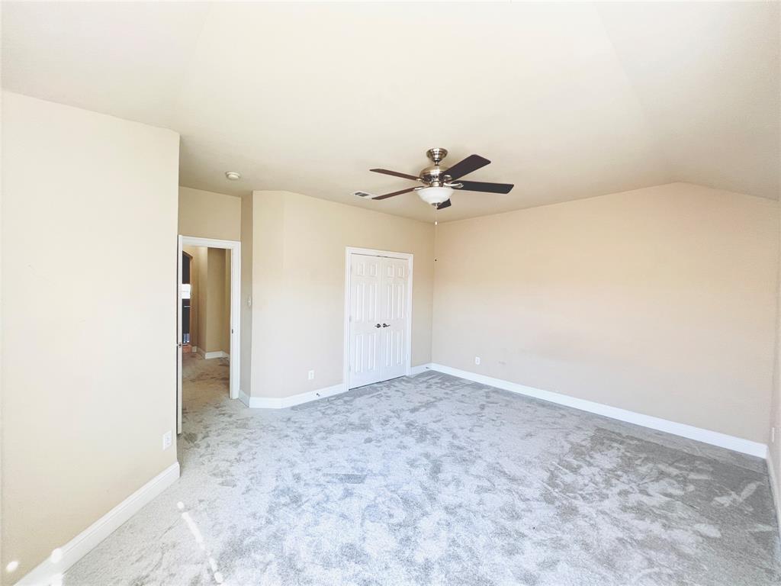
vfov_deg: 89.9
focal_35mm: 13
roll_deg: -0.7
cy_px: 293
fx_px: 293
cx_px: 390
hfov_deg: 106.2
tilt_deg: -1.8
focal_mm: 1.57
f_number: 1.8
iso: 160
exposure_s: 1/121
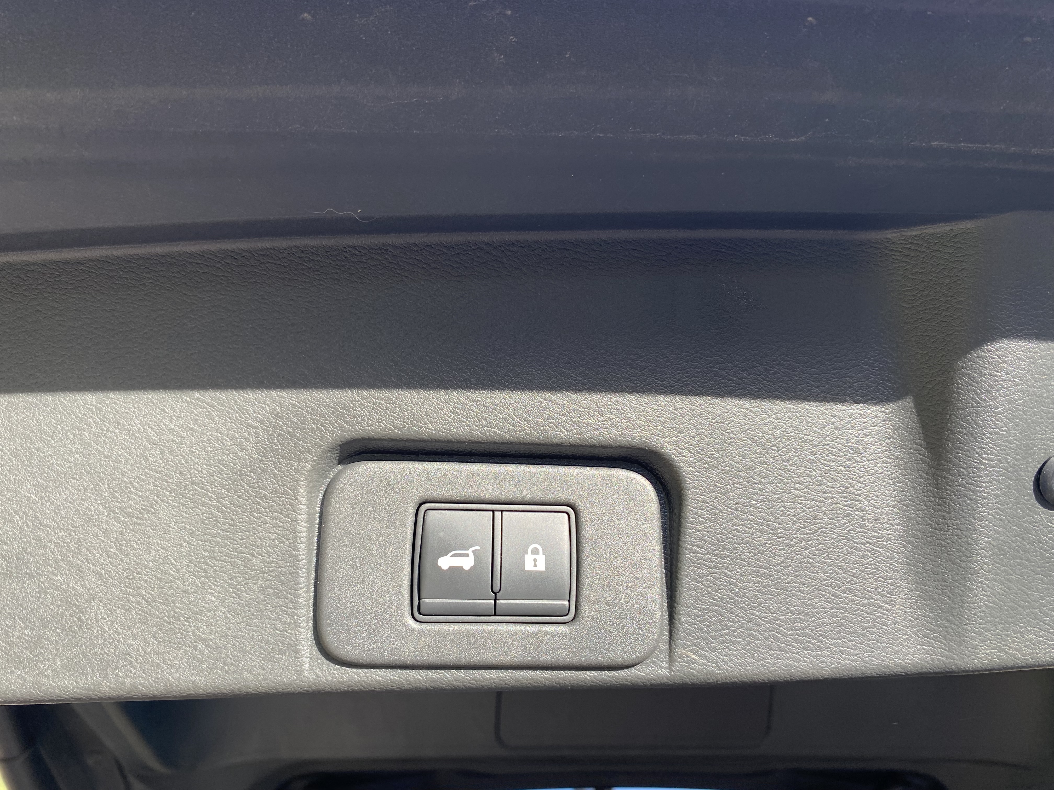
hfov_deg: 67.3
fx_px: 792
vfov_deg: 53.1
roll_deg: -2.6
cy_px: 395
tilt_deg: +19.5
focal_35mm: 26
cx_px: 527
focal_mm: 4.25
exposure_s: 1/173
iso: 32
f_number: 1.8
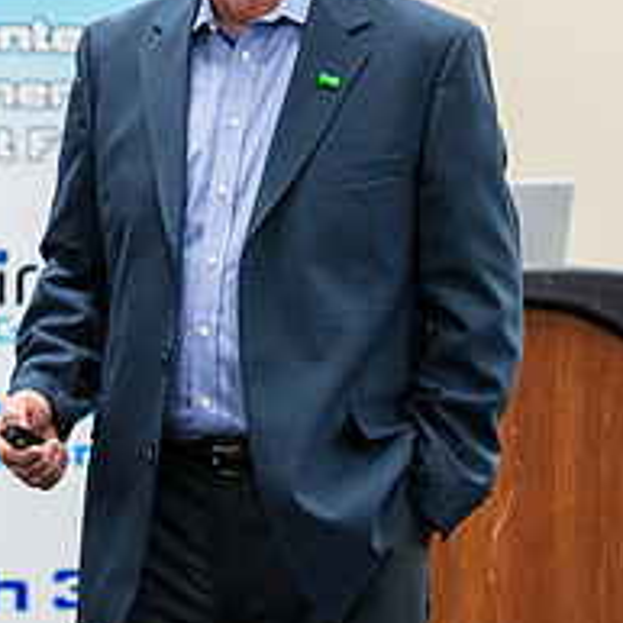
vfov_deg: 5.5
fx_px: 6516
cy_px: 151
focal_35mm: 320
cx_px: 24
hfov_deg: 5.5
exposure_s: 1/200
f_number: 3.2
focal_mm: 122
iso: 1250
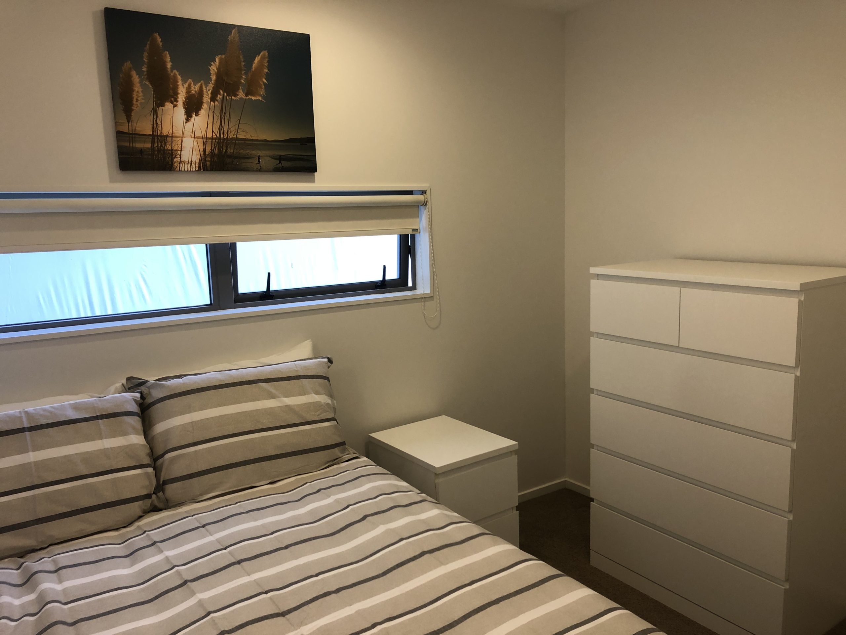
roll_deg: +1.4
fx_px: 684
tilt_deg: -10.0
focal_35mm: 28
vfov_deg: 49.7
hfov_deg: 63.4
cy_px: 318
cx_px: 423
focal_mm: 3.99
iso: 32
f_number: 1.8
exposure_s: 1/25
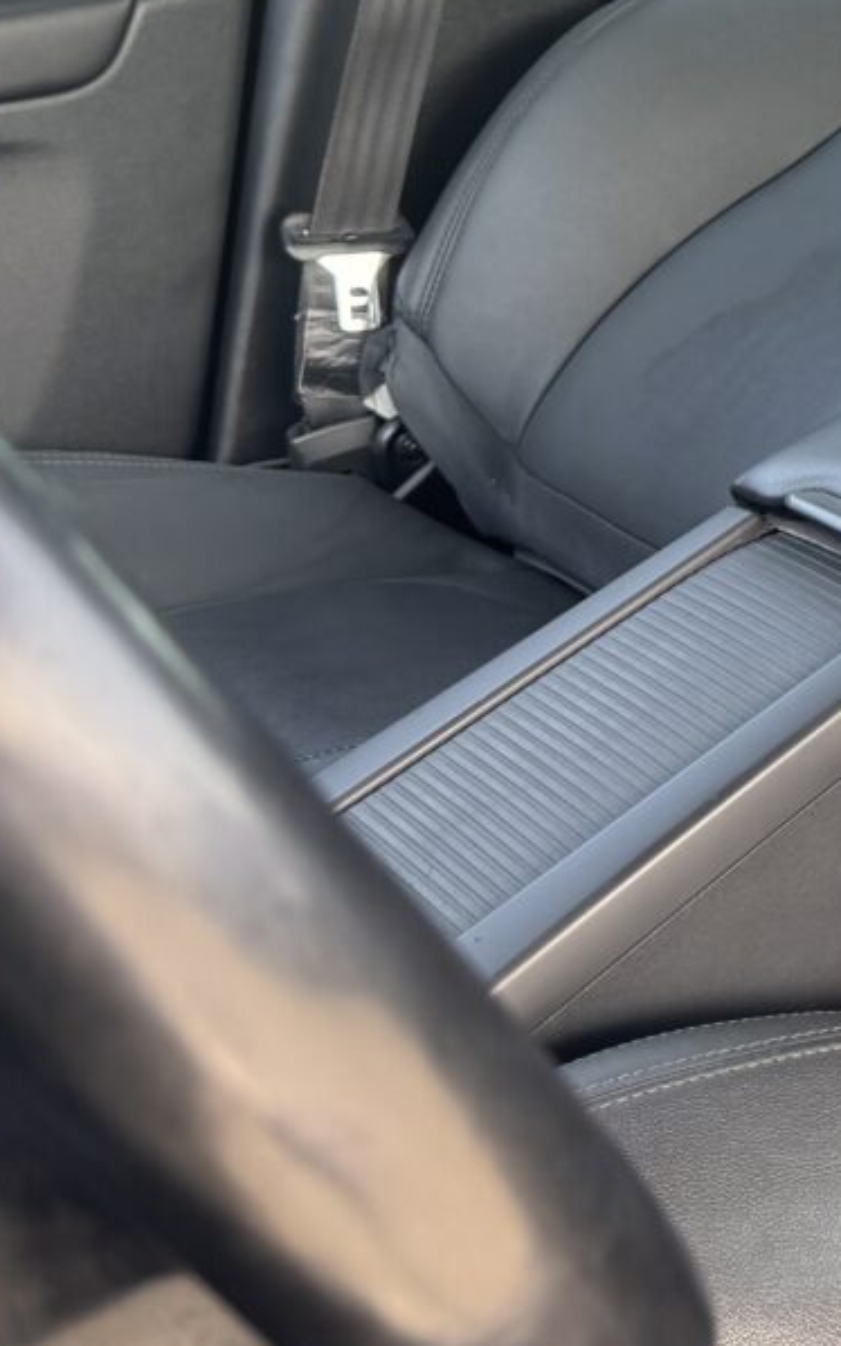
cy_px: 65
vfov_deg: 28.7
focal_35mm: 68
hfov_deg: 16.6
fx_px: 2495
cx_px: 1410
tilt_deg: -14.3
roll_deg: -0.2
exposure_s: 1/171
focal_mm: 6.76
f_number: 1.78
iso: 100
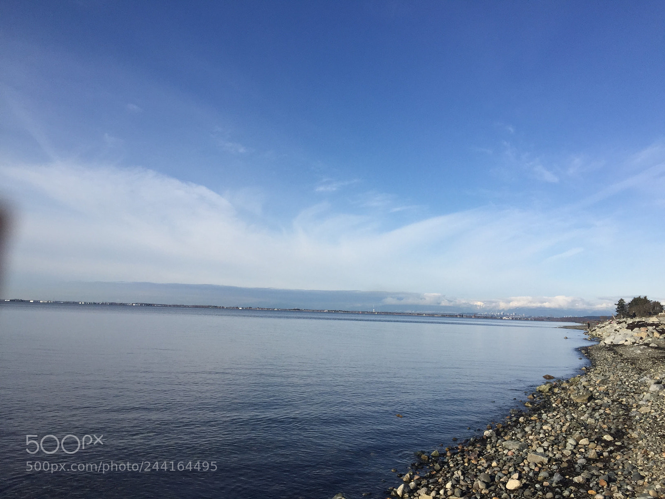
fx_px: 557
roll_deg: -2.9
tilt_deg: +7.1
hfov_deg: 61.7
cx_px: 332
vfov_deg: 48.2
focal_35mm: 29
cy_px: 250
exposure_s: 1/2825
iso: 32
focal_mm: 4.15
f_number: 2.2
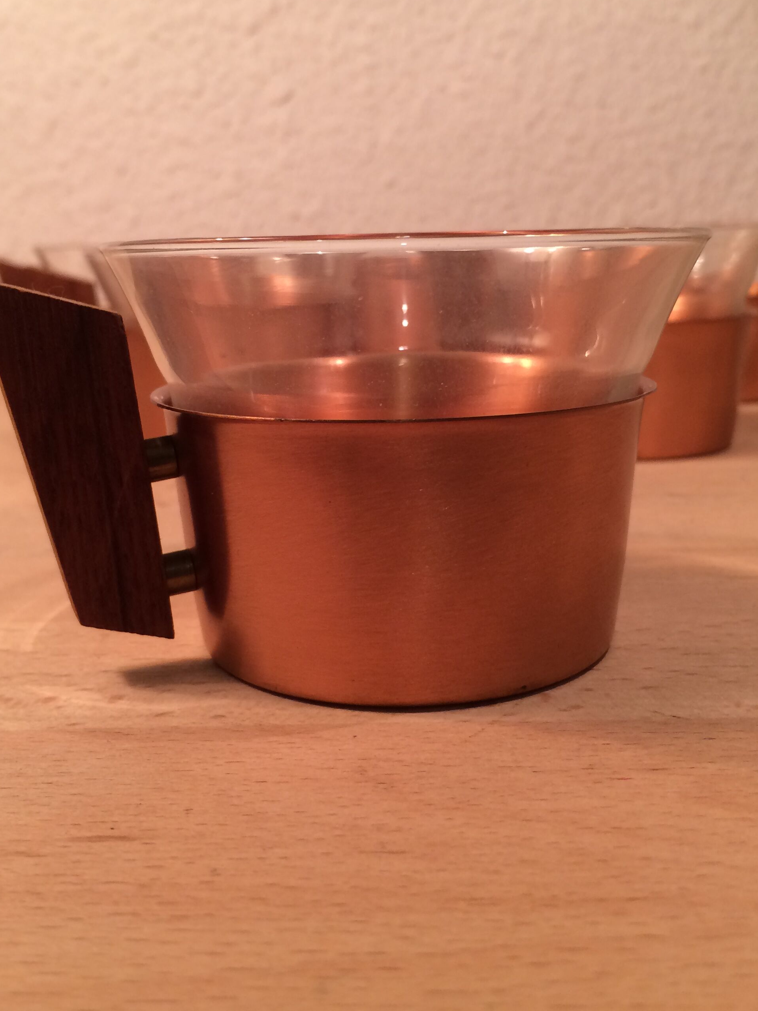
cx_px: 386
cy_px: 438
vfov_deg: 50.0
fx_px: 1080
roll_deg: +2.7
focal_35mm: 37
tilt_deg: -11.4
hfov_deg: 38.7
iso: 50
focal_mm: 4.15
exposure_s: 1/33
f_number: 2.2
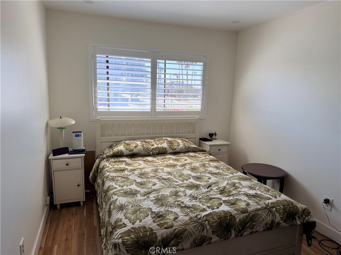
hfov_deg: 71.6
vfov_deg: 56.8
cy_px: 128
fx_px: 236
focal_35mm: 24
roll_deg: -1.4
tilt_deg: -8.6
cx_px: 170
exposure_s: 1/598
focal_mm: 6.76
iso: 100
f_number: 1.78
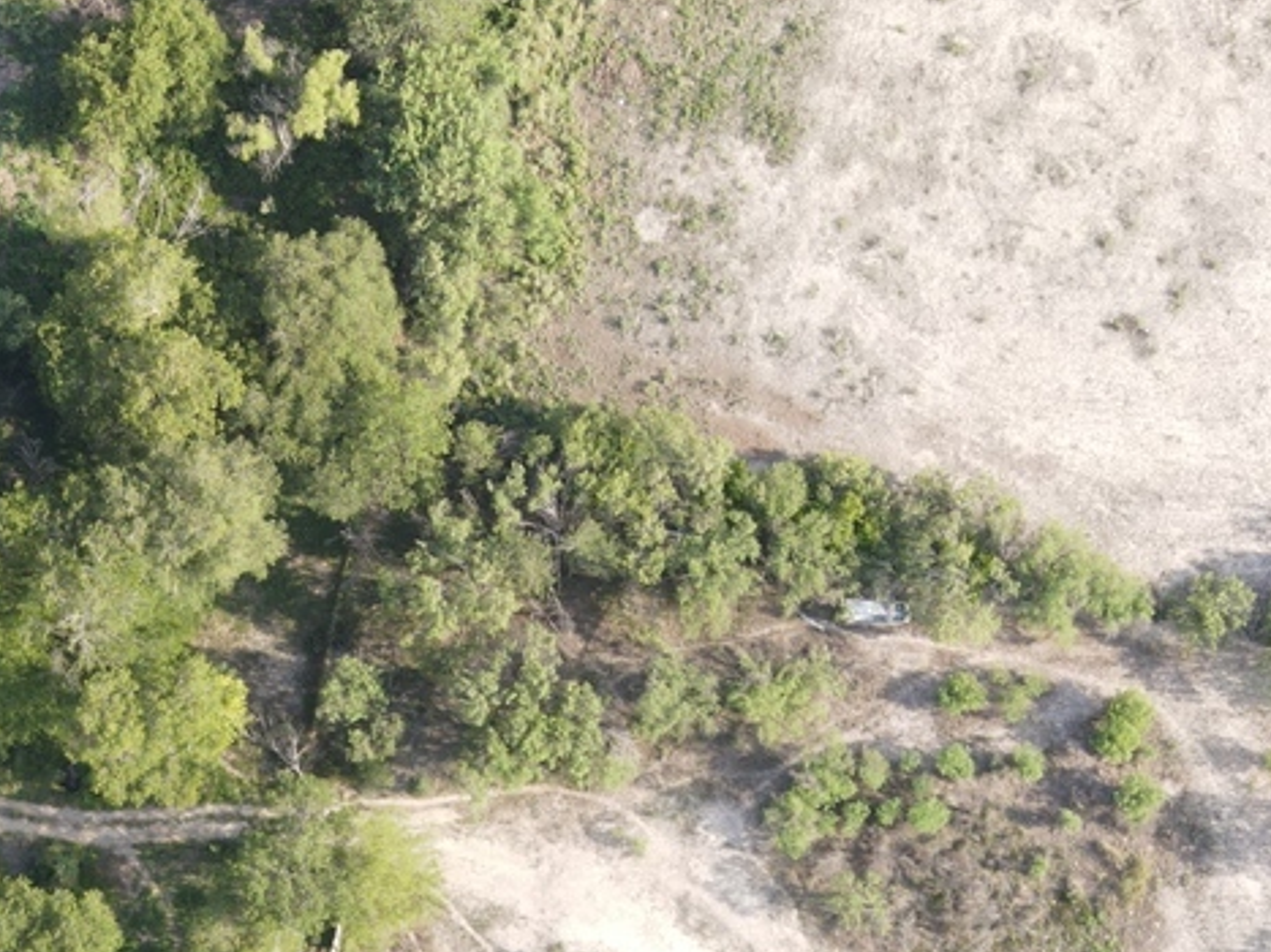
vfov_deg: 18.2
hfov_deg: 26.2
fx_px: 2716
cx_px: 460
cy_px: 1322
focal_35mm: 74
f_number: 2.8
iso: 100
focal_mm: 4.5
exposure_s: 1/125
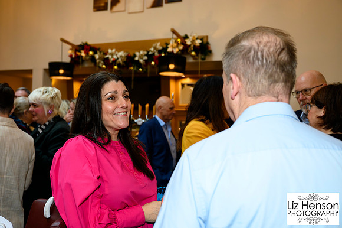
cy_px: 114
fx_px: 375
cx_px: 171
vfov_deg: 33.8
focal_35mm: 39
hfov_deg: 49.1
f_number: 4
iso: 1250
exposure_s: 1/160
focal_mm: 39
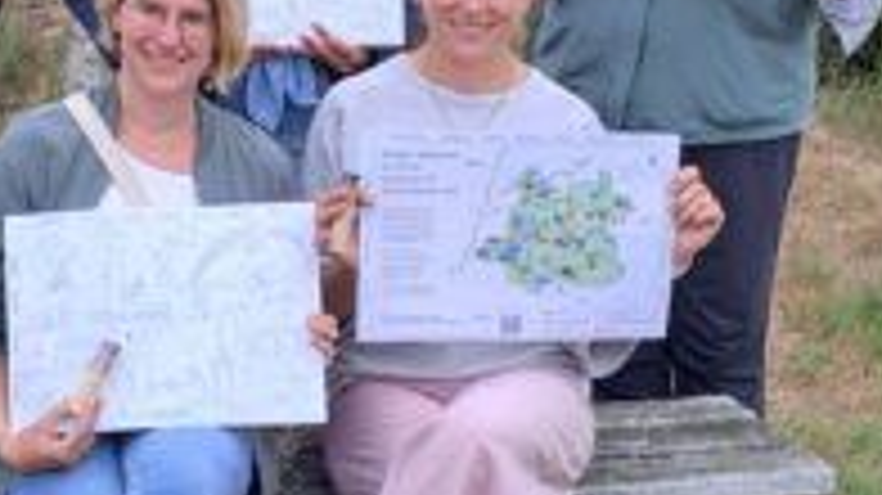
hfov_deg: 21.2
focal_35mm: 100
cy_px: 162
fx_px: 2337
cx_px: 238
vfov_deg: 12.1
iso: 32
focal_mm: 4.65
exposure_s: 1/549
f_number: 1.8
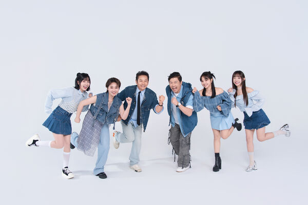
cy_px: 102
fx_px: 248
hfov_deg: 63.7
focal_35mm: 29
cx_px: 154
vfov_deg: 45.0
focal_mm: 29
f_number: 5.6
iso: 200
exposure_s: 1/160
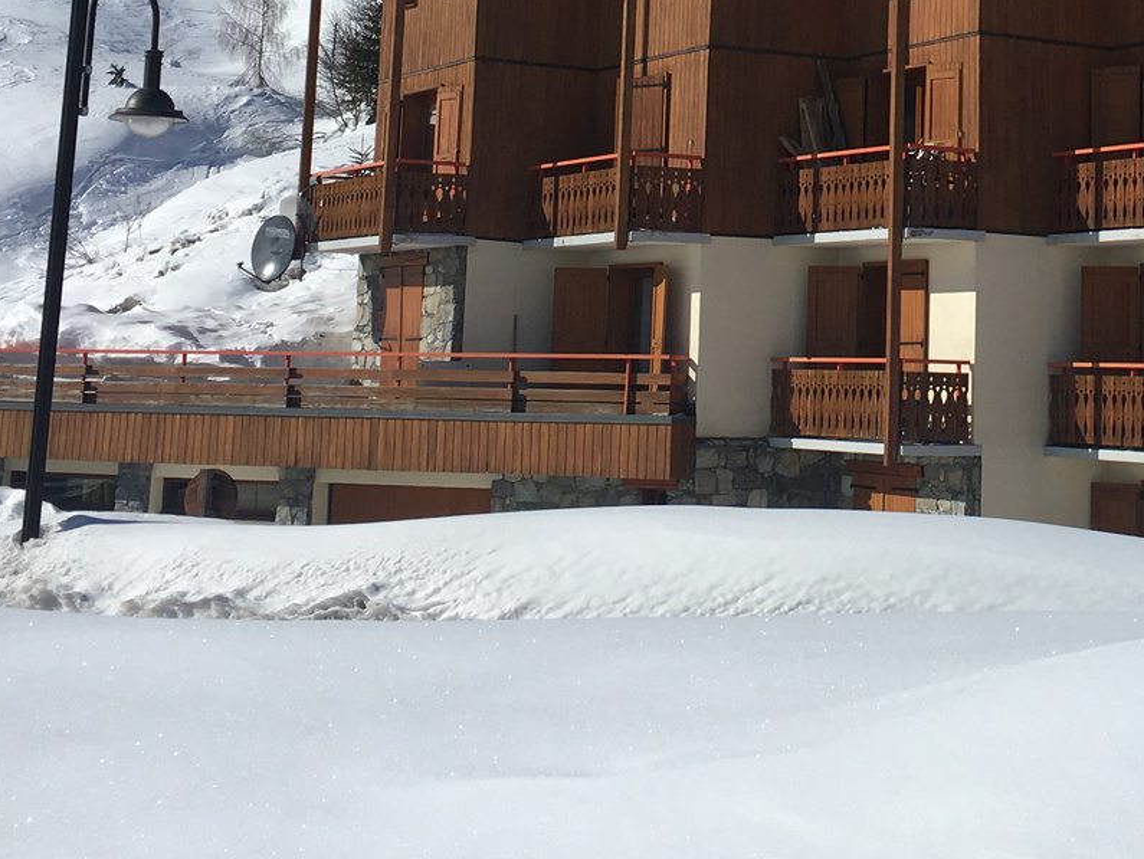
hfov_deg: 27.0
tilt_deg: +9.0
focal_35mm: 70
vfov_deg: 20.4
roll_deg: -0.8
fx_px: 2314
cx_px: 984
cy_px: -4
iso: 25
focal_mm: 4.15
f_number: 2.2
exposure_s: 1/4525
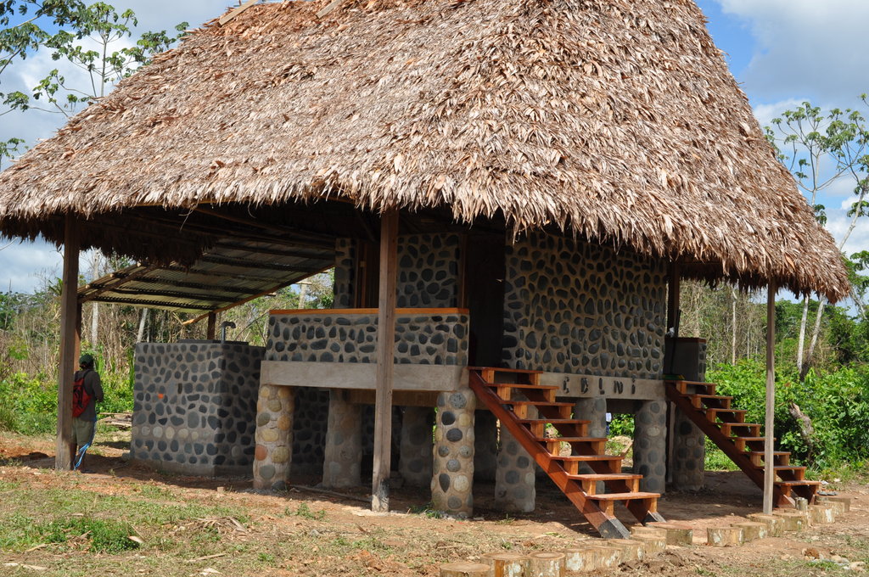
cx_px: 434
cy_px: 288
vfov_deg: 25.7
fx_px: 1266
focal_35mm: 52
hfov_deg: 37.9
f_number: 14
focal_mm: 35
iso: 200
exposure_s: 1/200
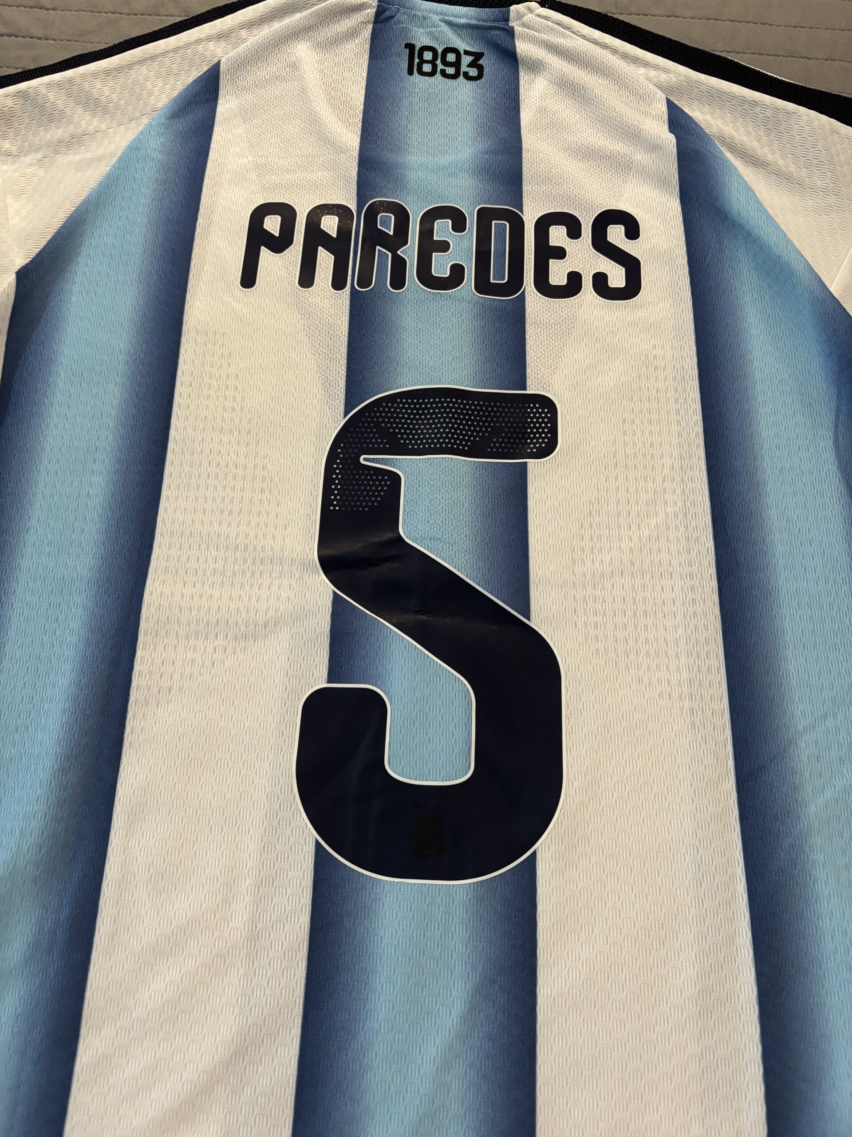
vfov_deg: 67.3
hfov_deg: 53.1
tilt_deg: -68.5
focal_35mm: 26
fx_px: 853
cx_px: 426
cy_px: 568
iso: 320
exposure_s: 1/60
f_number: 1.6
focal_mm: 5.96
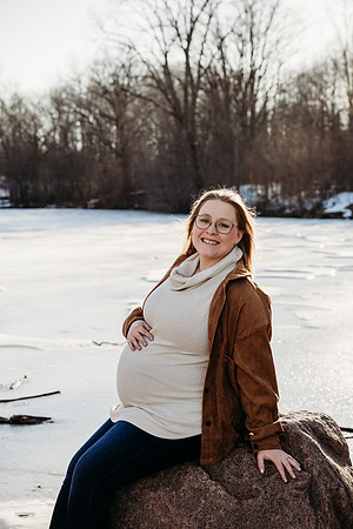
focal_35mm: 70
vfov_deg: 28.8
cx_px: 176
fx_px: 1030
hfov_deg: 19.5
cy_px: 264
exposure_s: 1/500
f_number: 5.6
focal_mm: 70
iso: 320
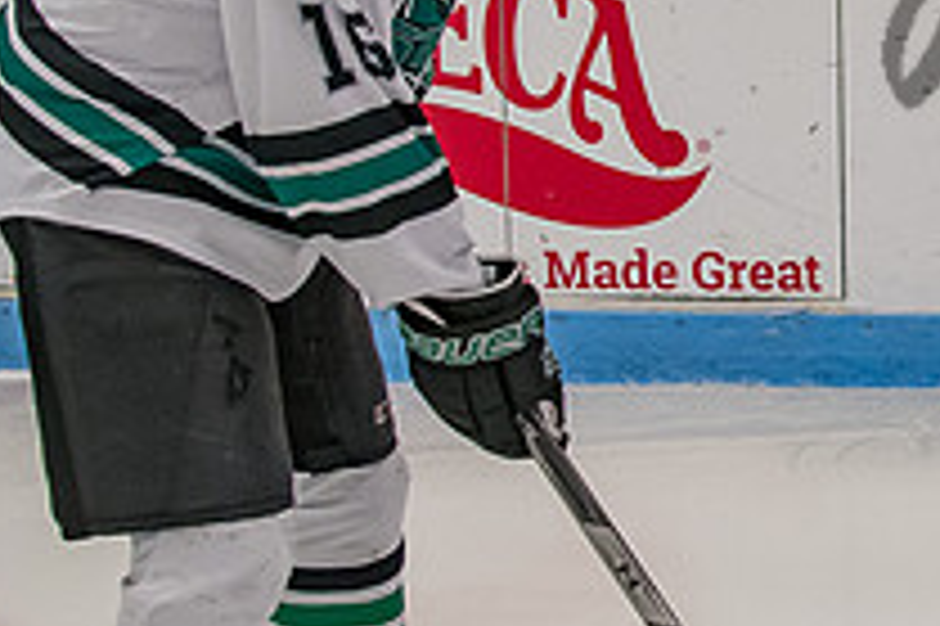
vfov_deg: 10.3
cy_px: 26
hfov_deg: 14.6
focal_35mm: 132
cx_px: 1370
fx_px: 3444
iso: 1600
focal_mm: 28
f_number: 4
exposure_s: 1/250
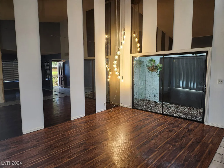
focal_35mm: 23
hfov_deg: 73.9
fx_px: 149
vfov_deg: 58.9
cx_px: 112
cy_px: 84
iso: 200
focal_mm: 5.54
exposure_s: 1/180
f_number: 1.8
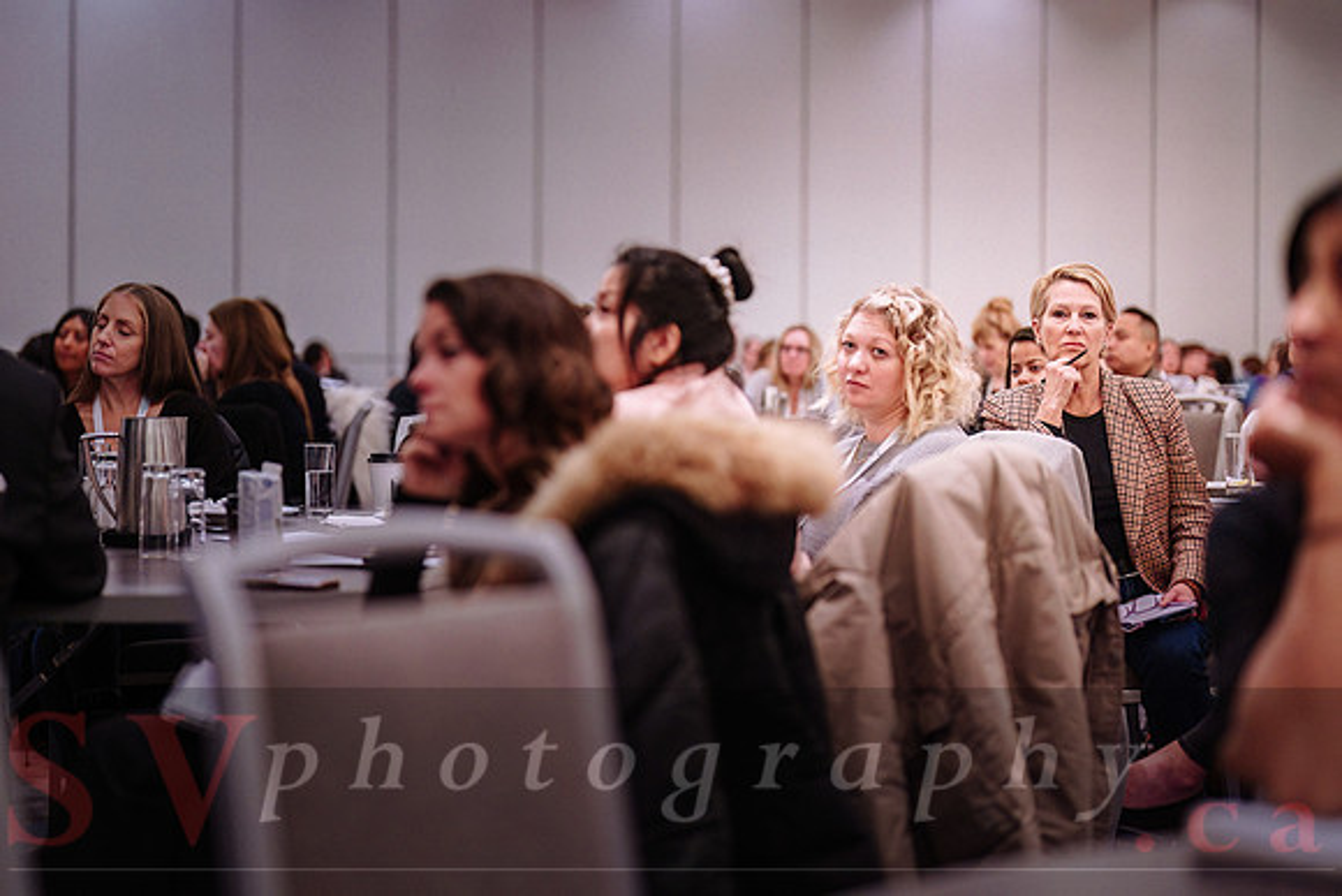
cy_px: 386
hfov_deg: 34.3
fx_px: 2171
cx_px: 566
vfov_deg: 23.3
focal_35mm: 58
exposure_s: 1/400
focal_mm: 50
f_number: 1.2
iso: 2500
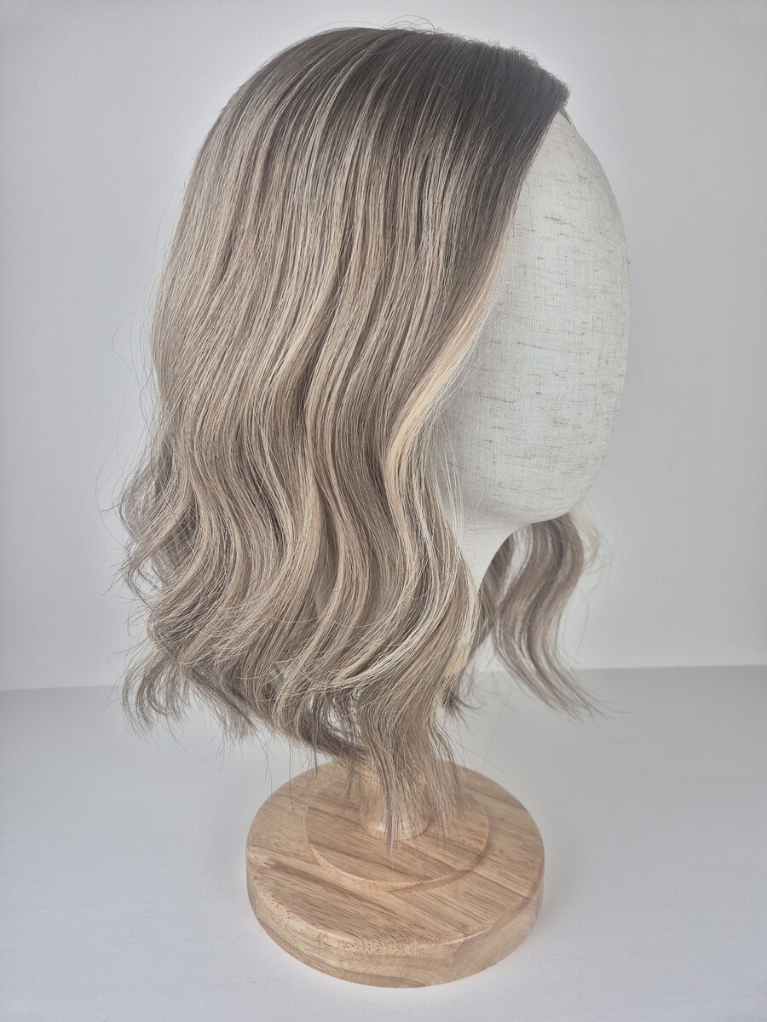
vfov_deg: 73.9
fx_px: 679
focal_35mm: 23
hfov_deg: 58.9
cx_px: 384
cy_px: 511
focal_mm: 5.4
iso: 40
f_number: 1.8
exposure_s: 1/100
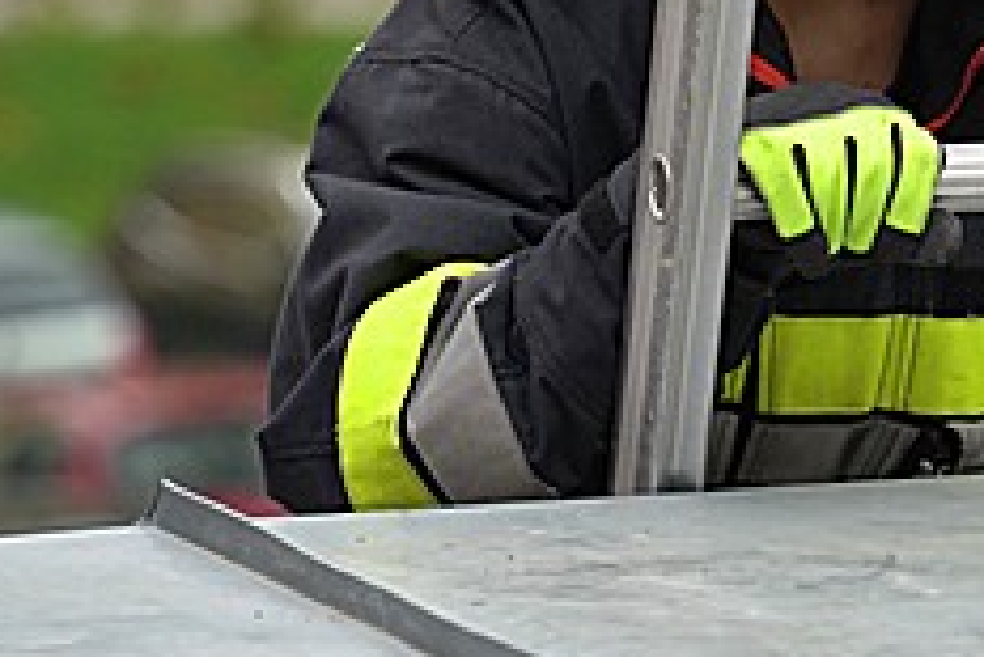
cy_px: -66
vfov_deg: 2.6
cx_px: 700
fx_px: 14550
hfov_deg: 3.9
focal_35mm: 532
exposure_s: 1/1000
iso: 1000
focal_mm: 200
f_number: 5.6
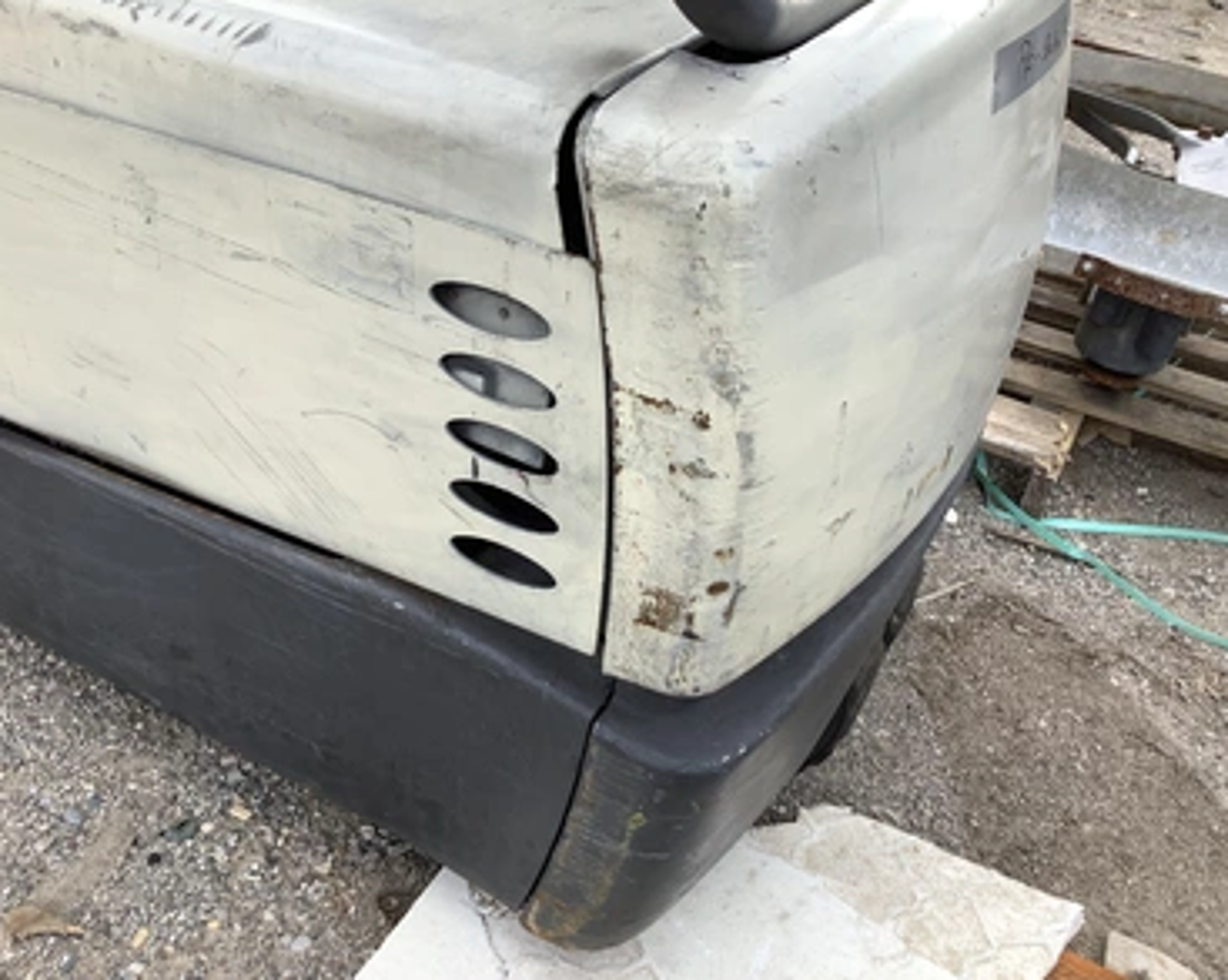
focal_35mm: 33
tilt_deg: -35.2
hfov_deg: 54.2
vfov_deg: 44.5
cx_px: 656
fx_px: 1198
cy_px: 485
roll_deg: -9.0
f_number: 2.4
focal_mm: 3.3
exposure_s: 1/120
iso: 25
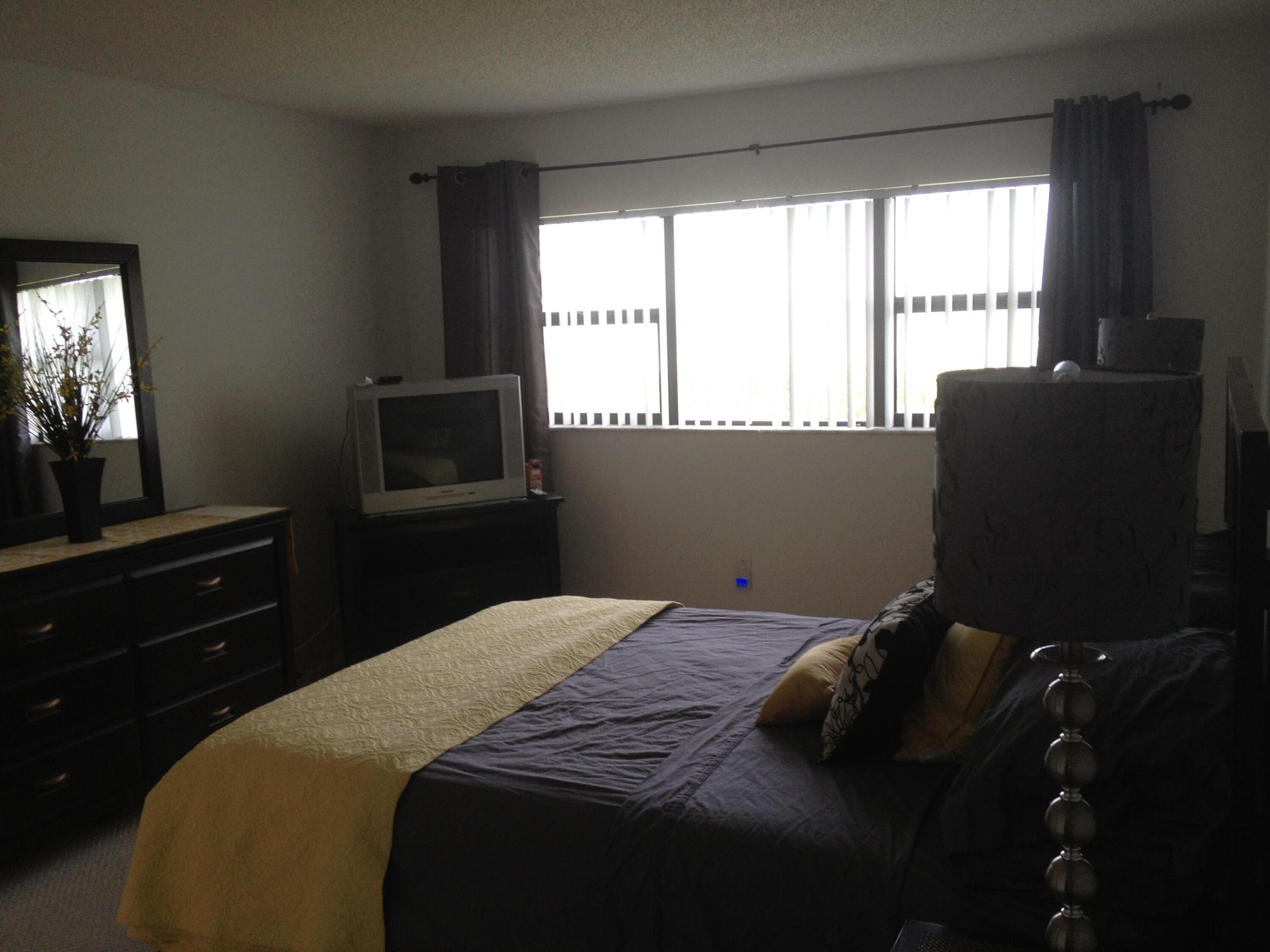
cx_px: 635
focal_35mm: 35
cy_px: 476
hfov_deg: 52.6
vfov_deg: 40.7
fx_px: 1284
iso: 80
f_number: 2.4
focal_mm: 4.28
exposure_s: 1/60
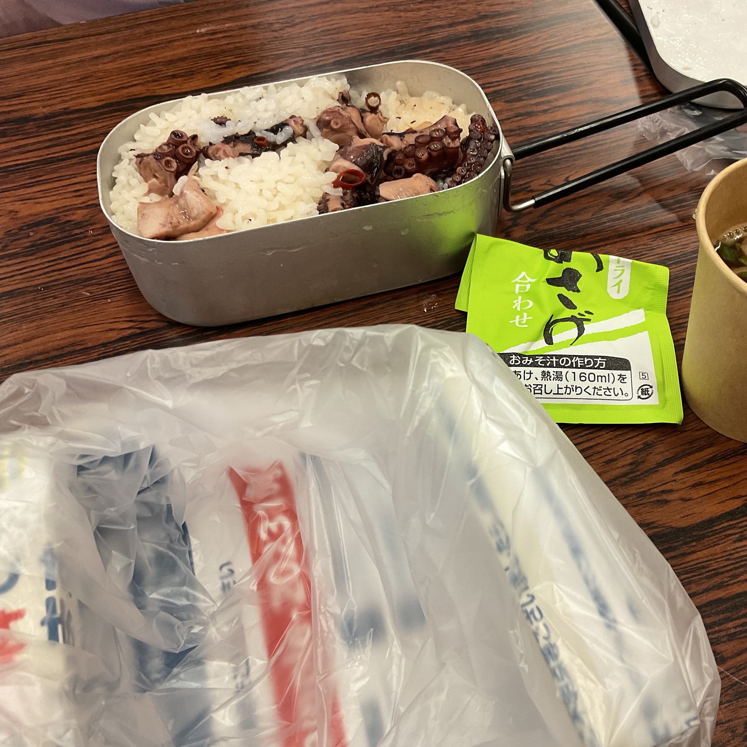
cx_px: 466
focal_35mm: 35
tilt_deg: -53.5
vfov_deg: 47.2
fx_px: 855
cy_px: 375
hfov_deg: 46.8
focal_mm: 3
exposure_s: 1/60
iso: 64
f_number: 1.8
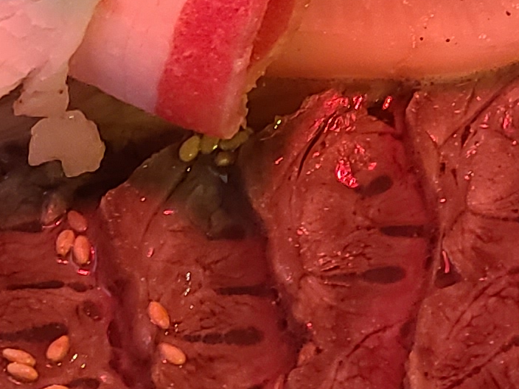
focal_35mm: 149
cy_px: -111
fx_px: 2234
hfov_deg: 13.2
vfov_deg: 9.8
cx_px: 408
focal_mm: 5.4
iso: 320
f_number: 1.8
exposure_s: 1/39
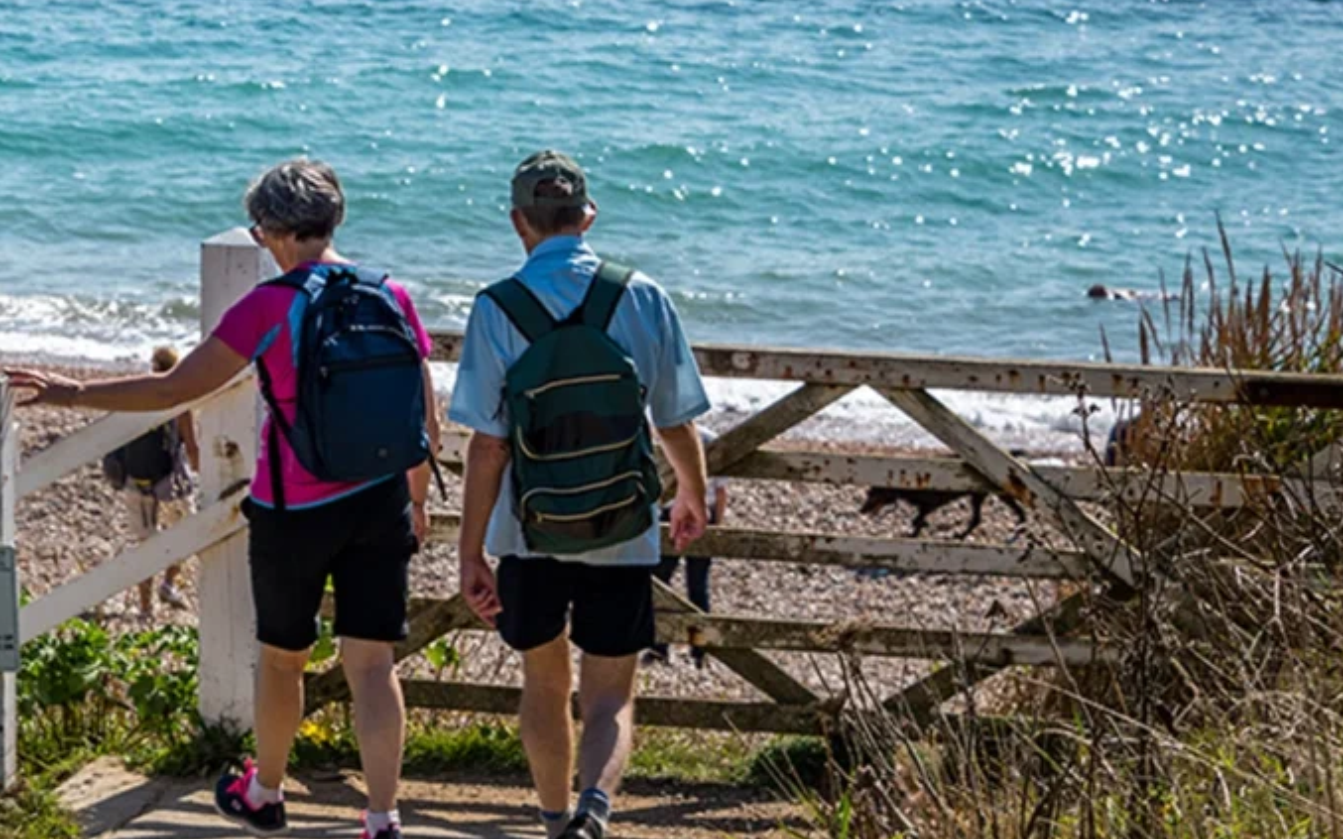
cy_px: 290
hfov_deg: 9.5
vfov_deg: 6.0
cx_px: -28
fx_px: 8052
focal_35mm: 220
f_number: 9
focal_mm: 82
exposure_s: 1/250
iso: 64
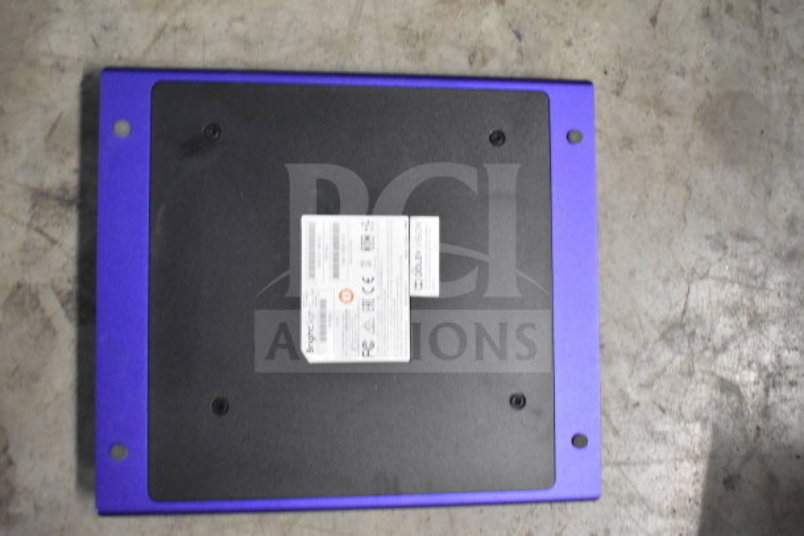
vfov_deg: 35.5
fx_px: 838
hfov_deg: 51.3
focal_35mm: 38
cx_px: 402
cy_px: 268
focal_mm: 25
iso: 2800
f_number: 4
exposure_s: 1/40
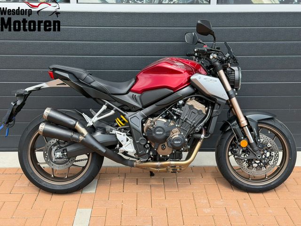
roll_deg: -0.3
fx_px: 417
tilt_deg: -17.3
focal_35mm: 48
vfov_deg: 30.3
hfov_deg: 39.7
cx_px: 150
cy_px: 113
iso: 64
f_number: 1.78
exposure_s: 1/1377
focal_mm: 6.76
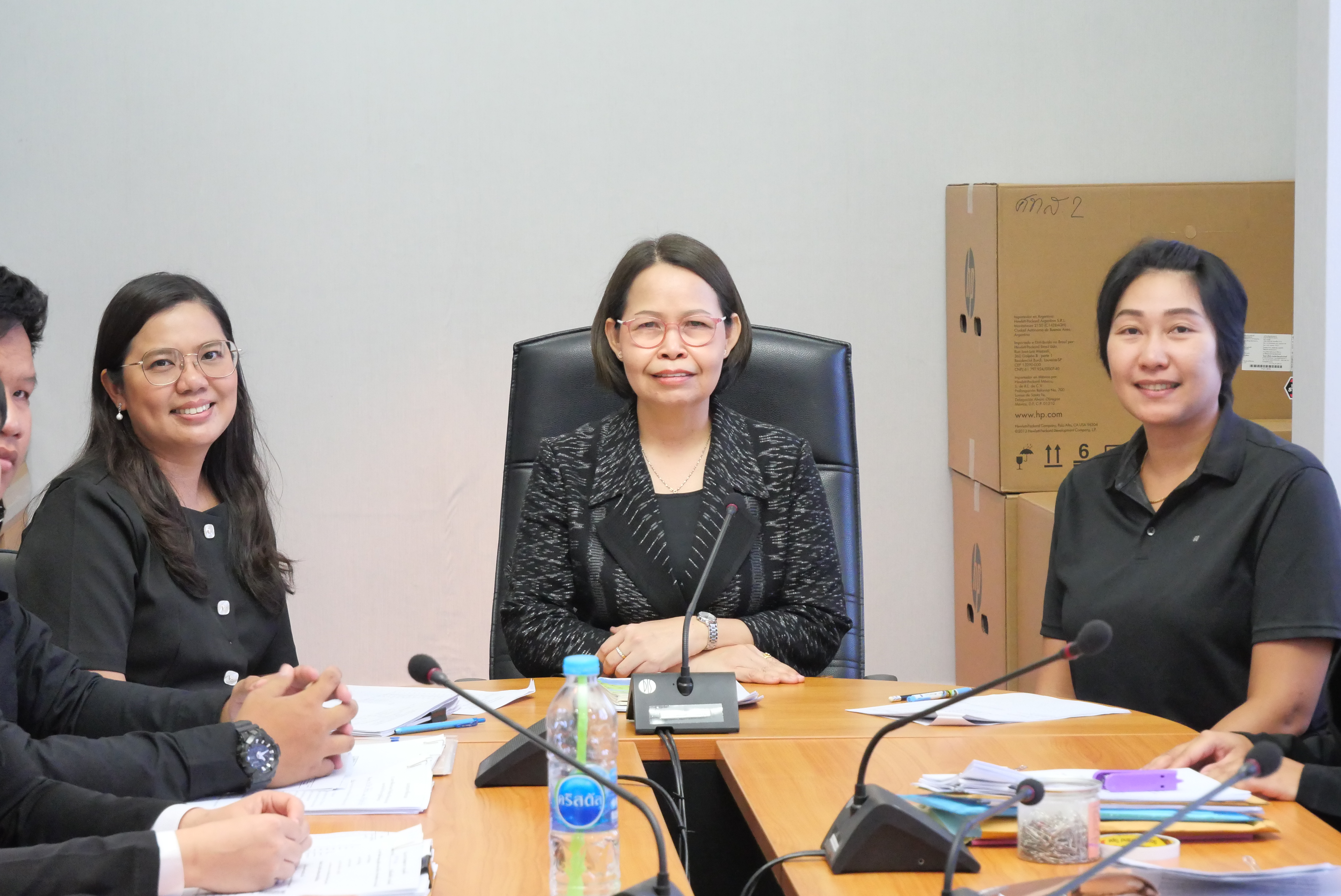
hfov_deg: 20.2
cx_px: 670
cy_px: 448
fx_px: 3764
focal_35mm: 101
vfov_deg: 13.6
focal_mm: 49
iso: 3200
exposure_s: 1/25
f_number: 5.6
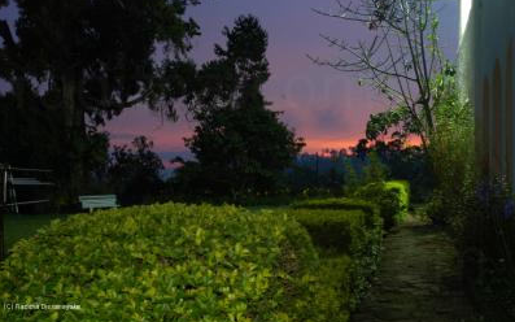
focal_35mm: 42
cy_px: 158
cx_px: 257
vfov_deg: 30.9
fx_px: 583
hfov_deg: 47.7
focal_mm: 27
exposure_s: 30
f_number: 10
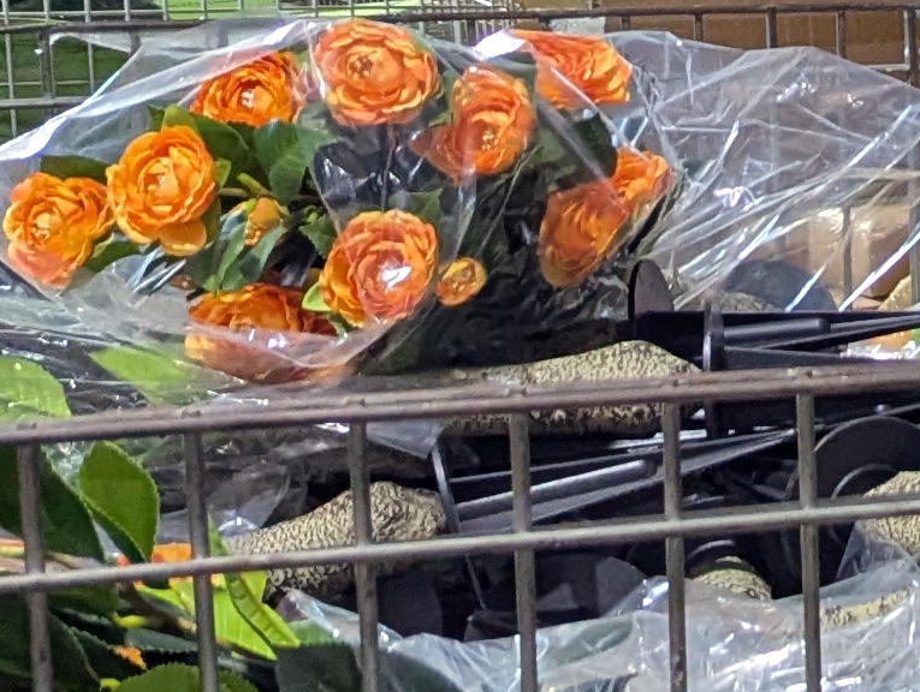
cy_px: 321
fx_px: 3407
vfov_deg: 11.6
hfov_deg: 12.0
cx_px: 2281
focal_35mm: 128
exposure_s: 1/100
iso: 556
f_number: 1.85
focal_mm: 6.81
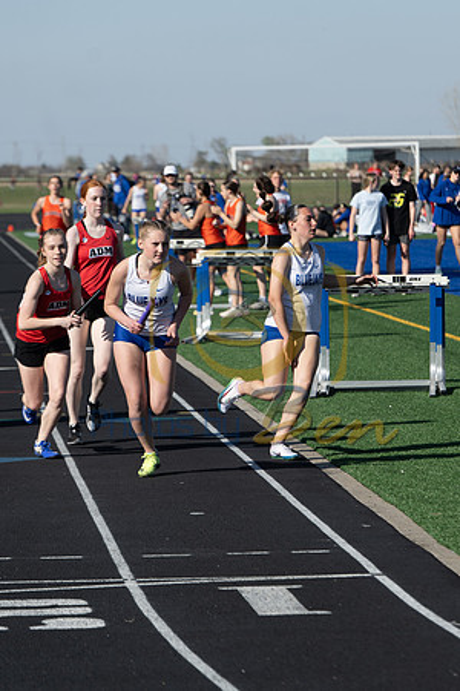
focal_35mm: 180
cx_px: 230
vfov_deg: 11.4
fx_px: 3450
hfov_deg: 7.6
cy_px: 346
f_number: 4.5
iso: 100
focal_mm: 120
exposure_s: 1/1000
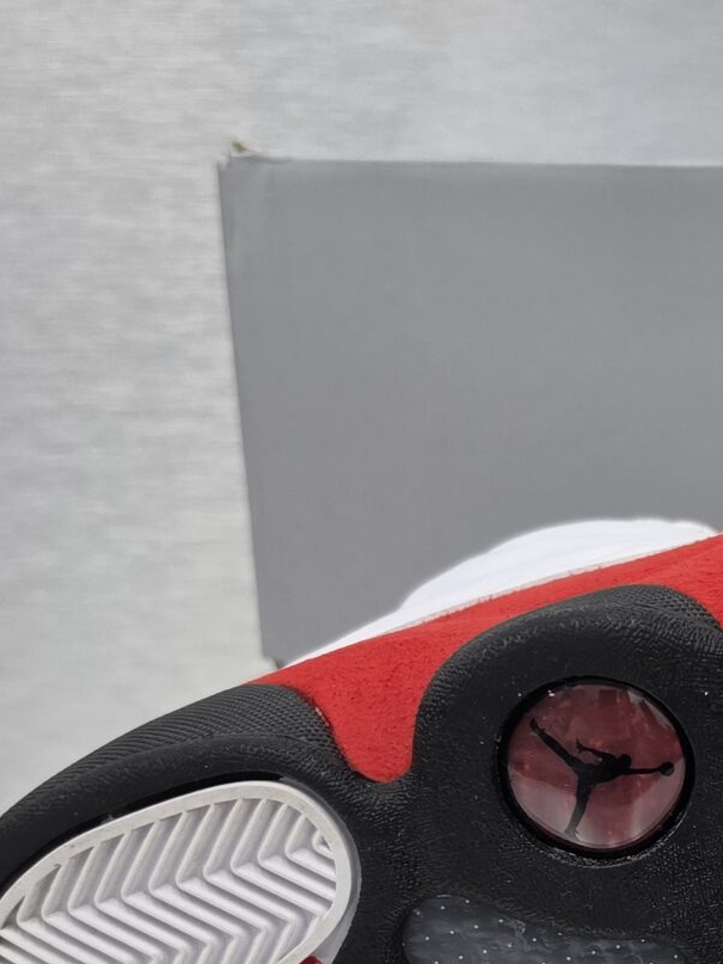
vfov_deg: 25.2
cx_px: 957
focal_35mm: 73
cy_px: 1002
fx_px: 2033
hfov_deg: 18.6
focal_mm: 6.5
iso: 125
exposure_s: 1/100
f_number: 1.4
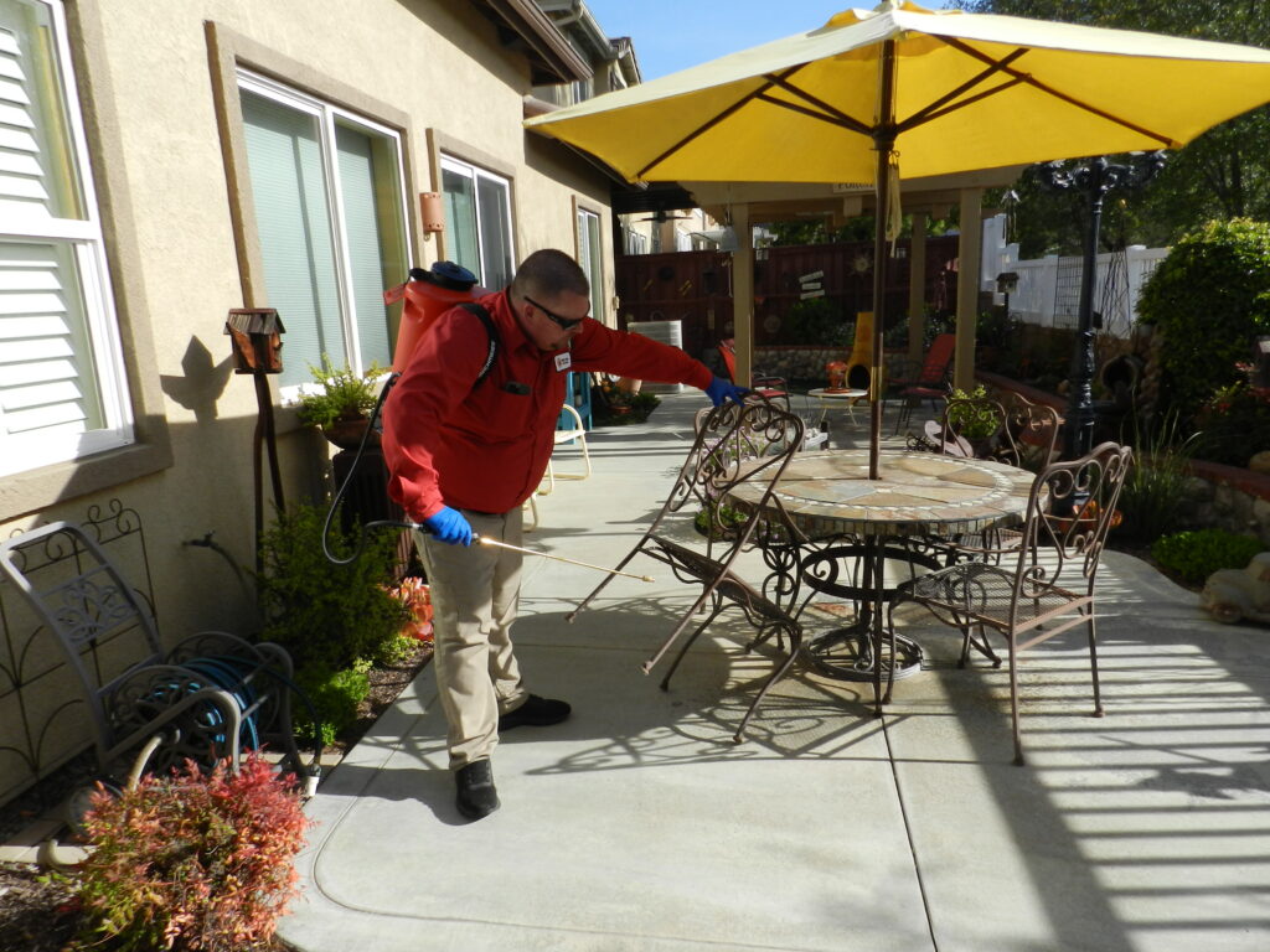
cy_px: 476
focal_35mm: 23
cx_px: 635
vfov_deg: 58.9
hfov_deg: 73.9
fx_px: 844
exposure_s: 1/800
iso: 160
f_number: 4
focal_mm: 4
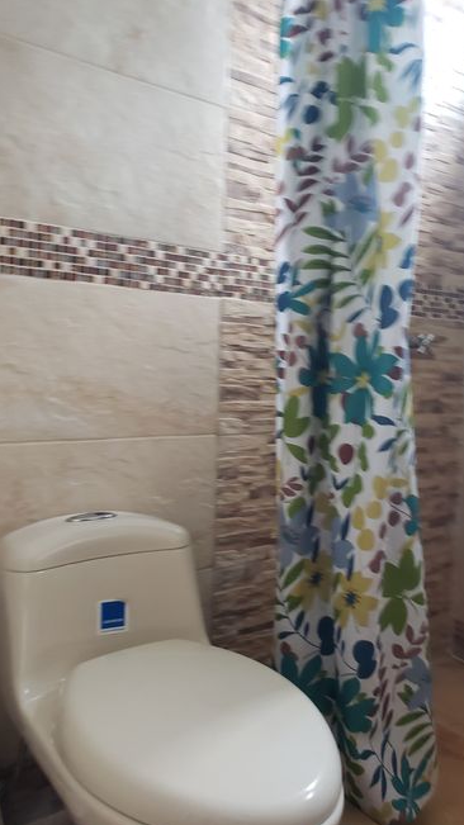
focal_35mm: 29
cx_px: 273
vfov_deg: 66.1
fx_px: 635
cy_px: 414
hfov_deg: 40.0
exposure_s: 1/24
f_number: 2.4
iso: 250
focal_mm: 4.3
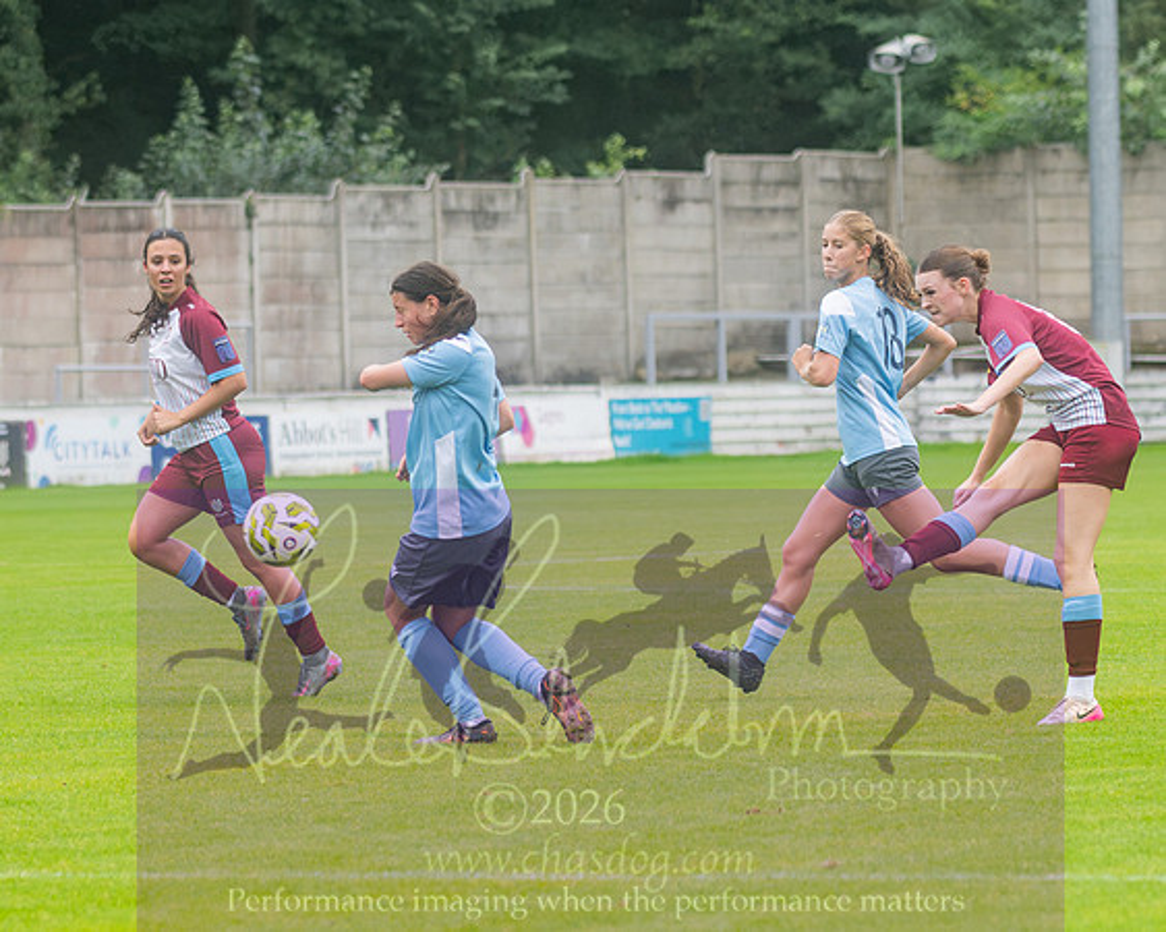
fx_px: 10310
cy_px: 437
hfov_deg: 6.5
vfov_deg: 5.2
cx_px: 544
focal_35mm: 299
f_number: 2.8
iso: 560
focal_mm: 120
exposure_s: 1/1600
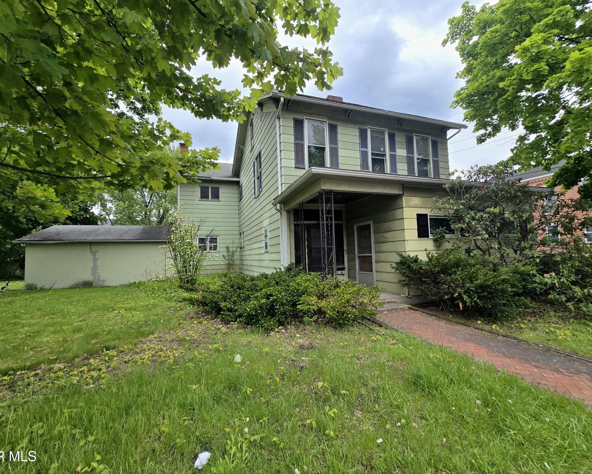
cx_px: 292
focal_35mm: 14
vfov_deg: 88.0
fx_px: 245
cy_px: 234
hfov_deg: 100.7
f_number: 2.2
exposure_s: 1/1111
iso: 50
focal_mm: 2.2
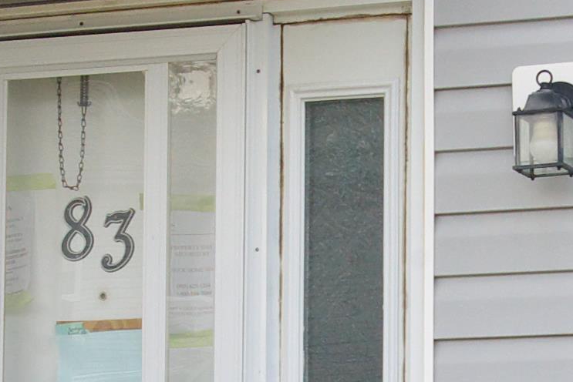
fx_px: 2707
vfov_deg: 8.0
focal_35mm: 170
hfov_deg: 12.1
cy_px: 490
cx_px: 339
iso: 800
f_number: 13
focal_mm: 28
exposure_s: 1/350
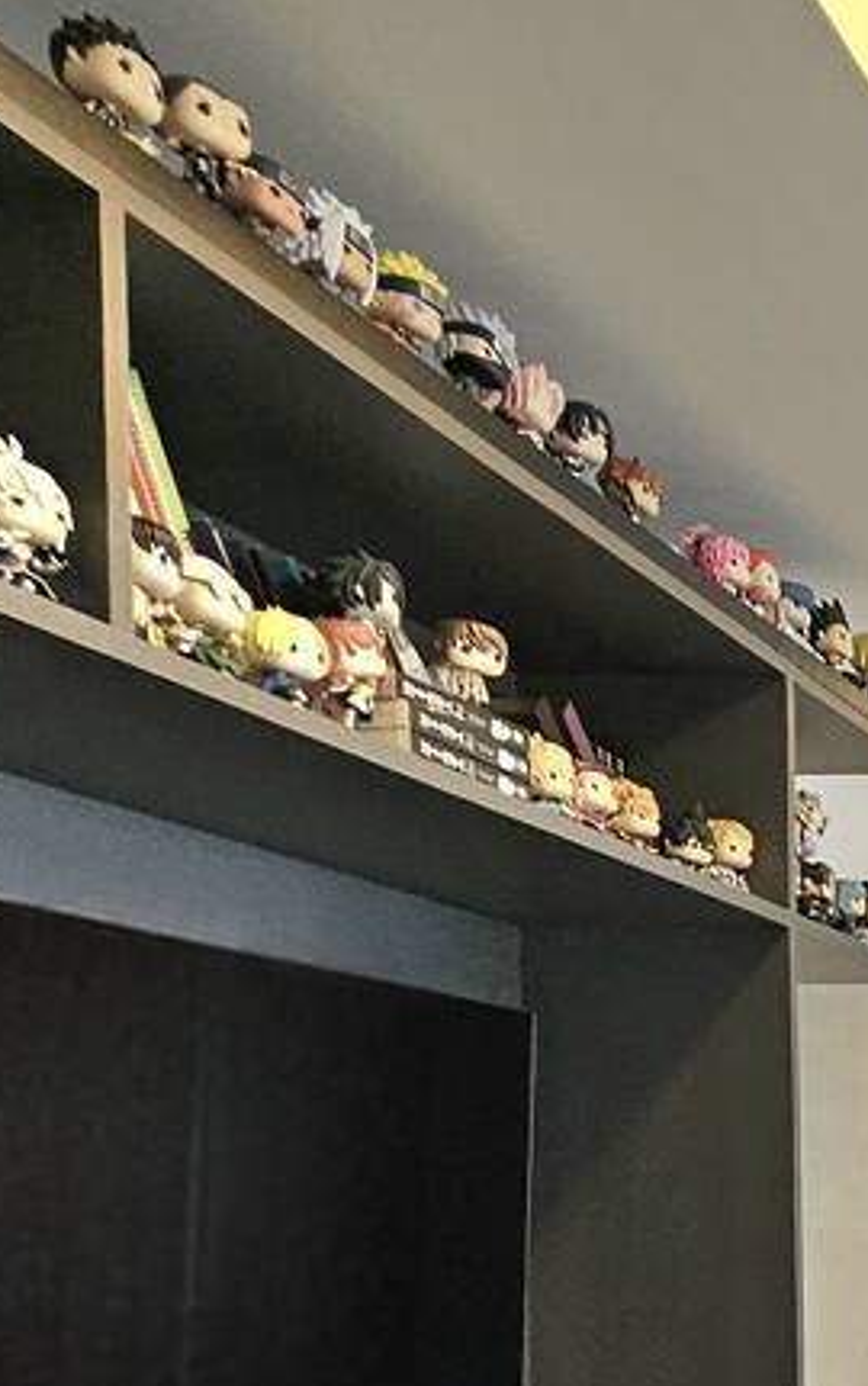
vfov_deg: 39.4
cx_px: 1623
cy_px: 1318
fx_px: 1738
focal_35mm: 46
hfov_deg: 19.6
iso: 100
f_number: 2.2
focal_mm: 2.2
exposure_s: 1/60.2
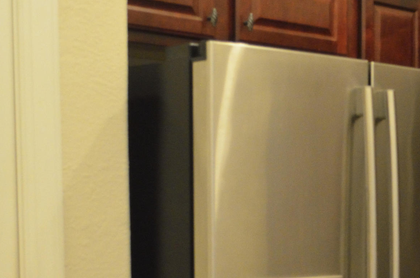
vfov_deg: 15.8
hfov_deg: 22.9
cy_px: 259
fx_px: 989
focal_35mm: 85
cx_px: 432
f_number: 4
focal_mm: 22
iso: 2500
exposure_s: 1/30
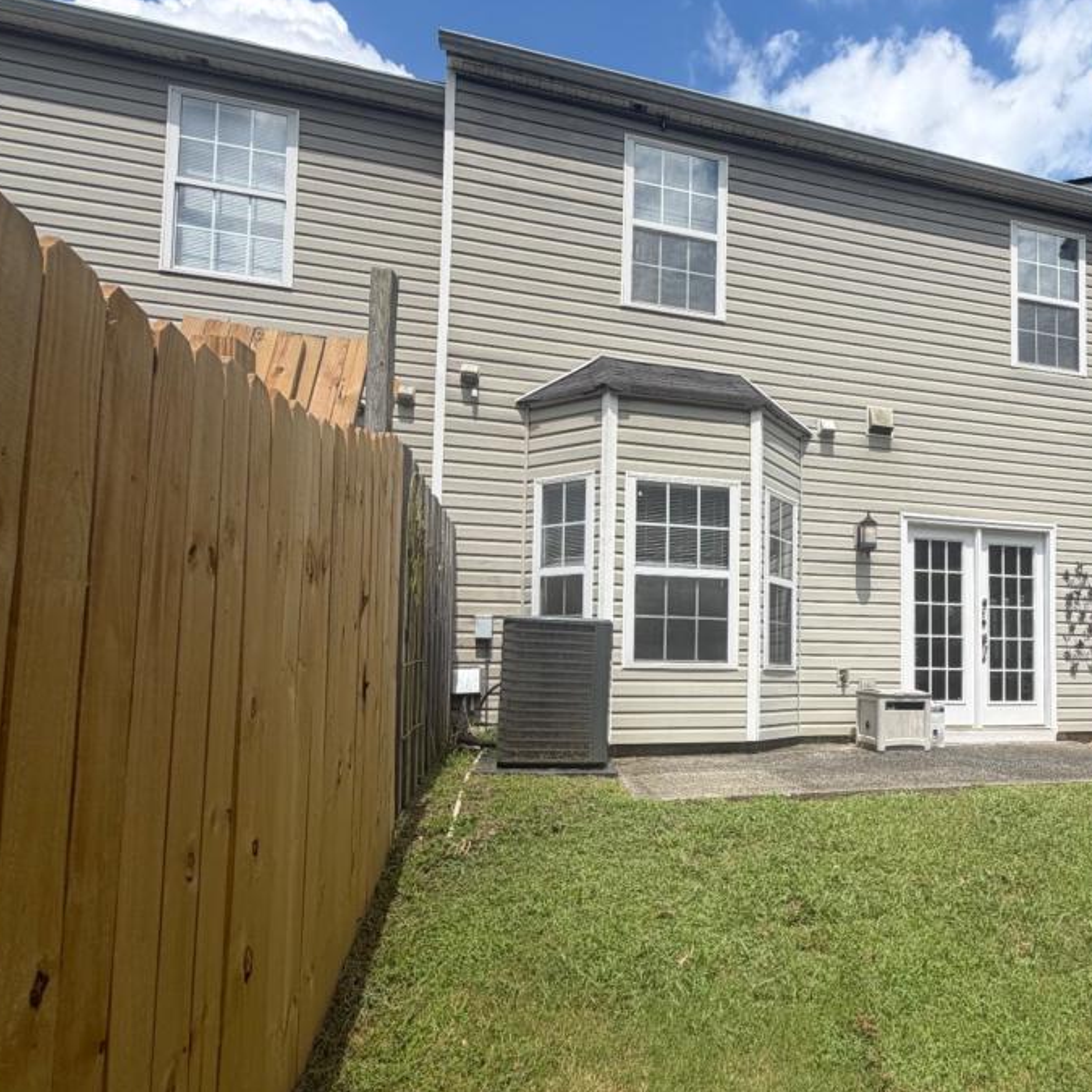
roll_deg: -0.8
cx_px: 765
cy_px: 636
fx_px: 785
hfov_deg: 66.9
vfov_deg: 69.2
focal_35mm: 22
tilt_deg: +2.0
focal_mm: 2.22
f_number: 2.2
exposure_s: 1/888
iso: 20
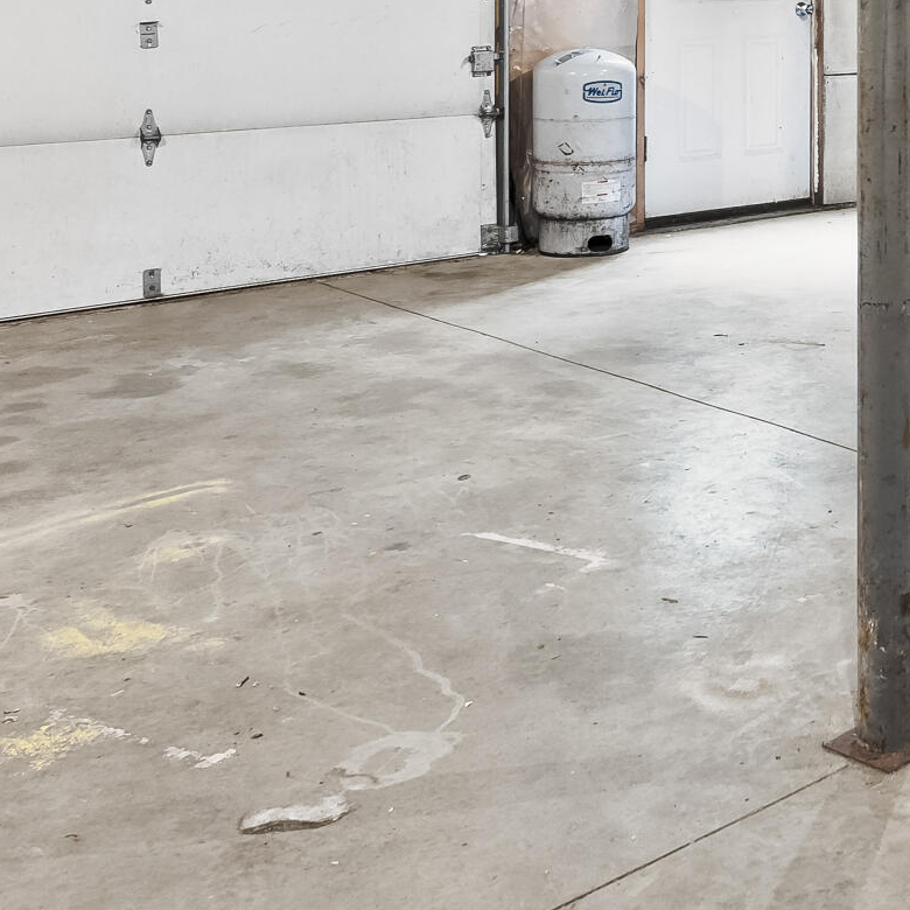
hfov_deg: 29.0
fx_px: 1535
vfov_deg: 30.6
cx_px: 1062
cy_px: -2
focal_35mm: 52
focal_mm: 15.8
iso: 800
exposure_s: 2.5
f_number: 6.3
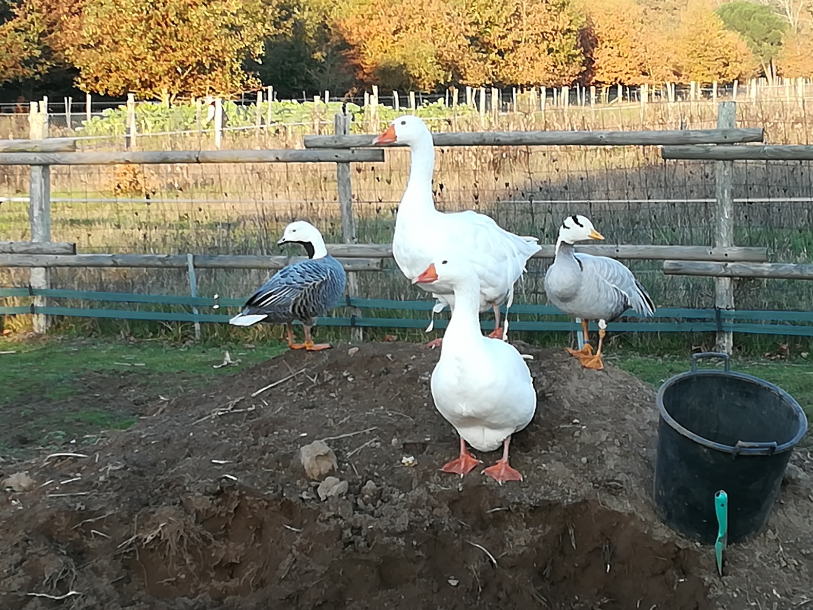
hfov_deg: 19.8
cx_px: 410
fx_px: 2325
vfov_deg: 14.9
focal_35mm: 99
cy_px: 307
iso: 50
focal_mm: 3.83
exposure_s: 1/115
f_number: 2.2
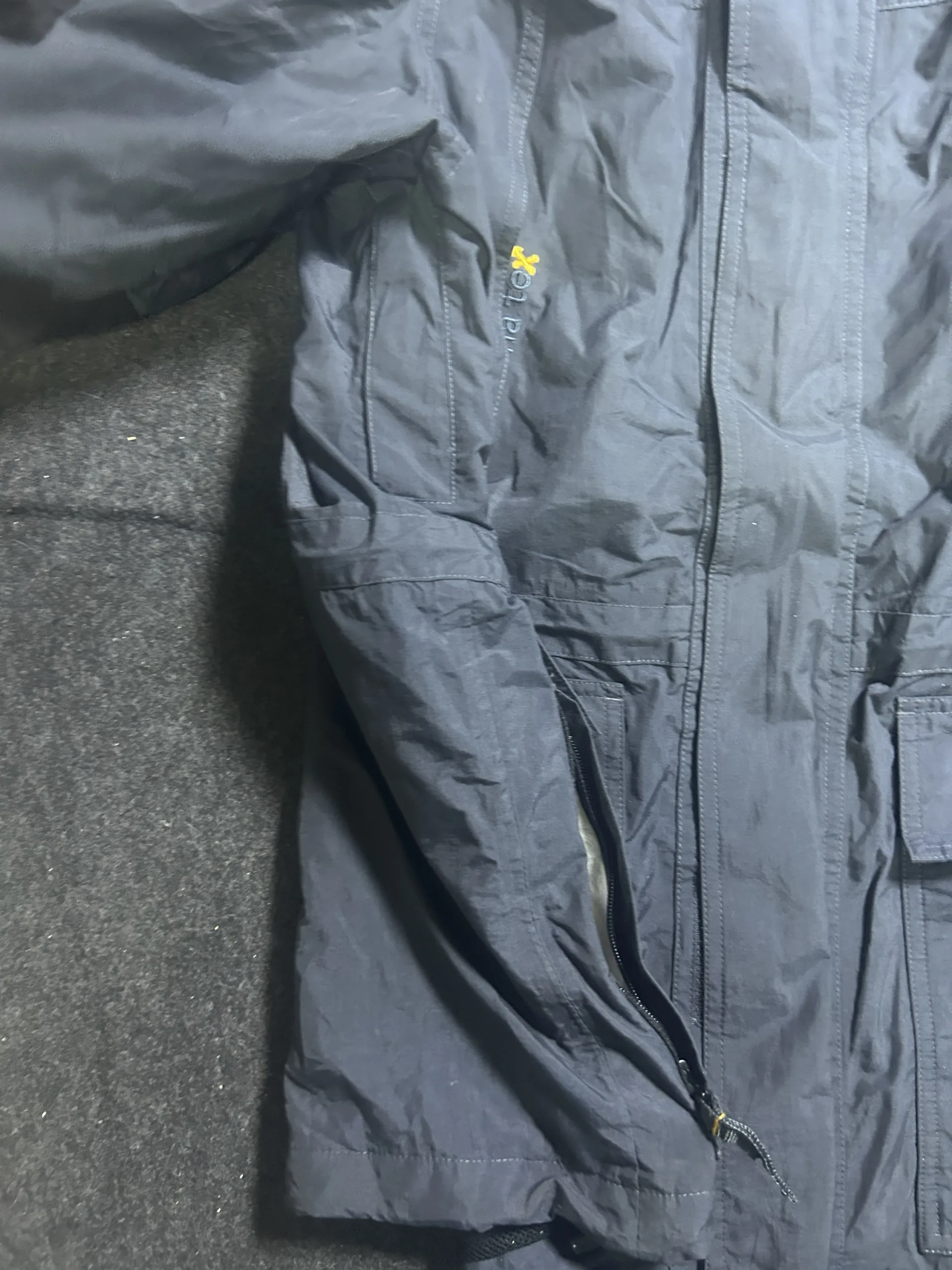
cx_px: 476
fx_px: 953
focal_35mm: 26
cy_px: 635
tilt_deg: -64.9
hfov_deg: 53.1
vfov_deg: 67.3
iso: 500
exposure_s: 1/25
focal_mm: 5.7
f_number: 1.5
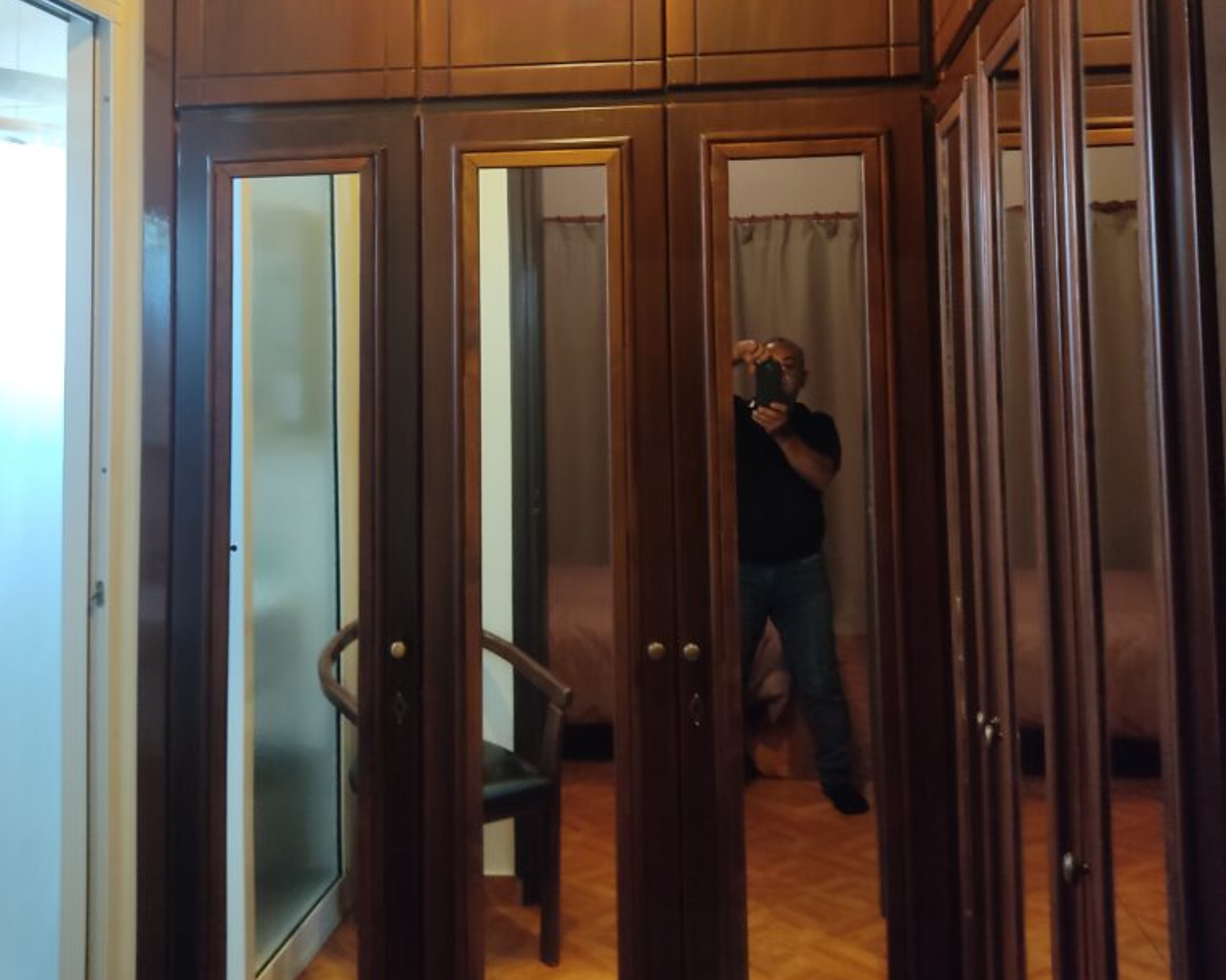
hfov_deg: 52.8
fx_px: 1234
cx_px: 611
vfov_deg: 42.4
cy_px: 277
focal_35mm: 34
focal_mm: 4.74
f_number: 1.79
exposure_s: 1/25
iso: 440
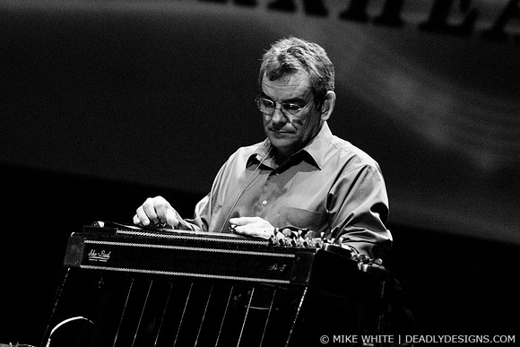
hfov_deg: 11.0
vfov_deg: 7.3
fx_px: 2709
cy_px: 174
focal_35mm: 188
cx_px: 260
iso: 1000
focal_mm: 125
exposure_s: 1/250
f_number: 3.2
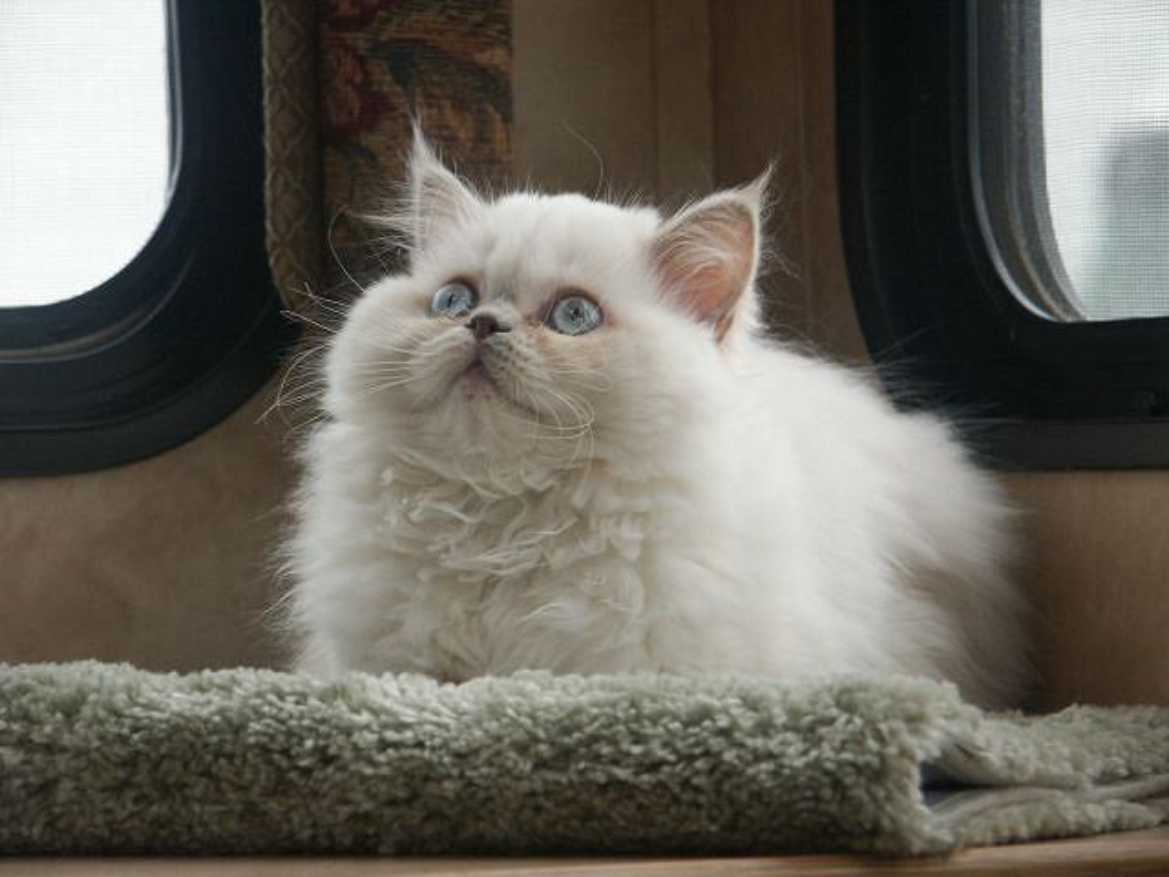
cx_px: 584
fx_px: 6045
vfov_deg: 8.3
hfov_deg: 11.0
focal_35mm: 179
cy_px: 438
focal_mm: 45.24
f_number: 3.5
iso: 200
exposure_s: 1/60
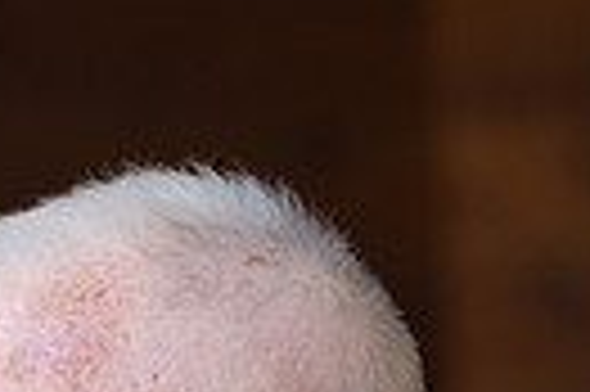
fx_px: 14486
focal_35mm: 885
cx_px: -419
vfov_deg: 1.5
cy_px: 782
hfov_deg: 2.3
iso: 1250
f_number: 4
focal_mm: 200
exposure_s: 1/640
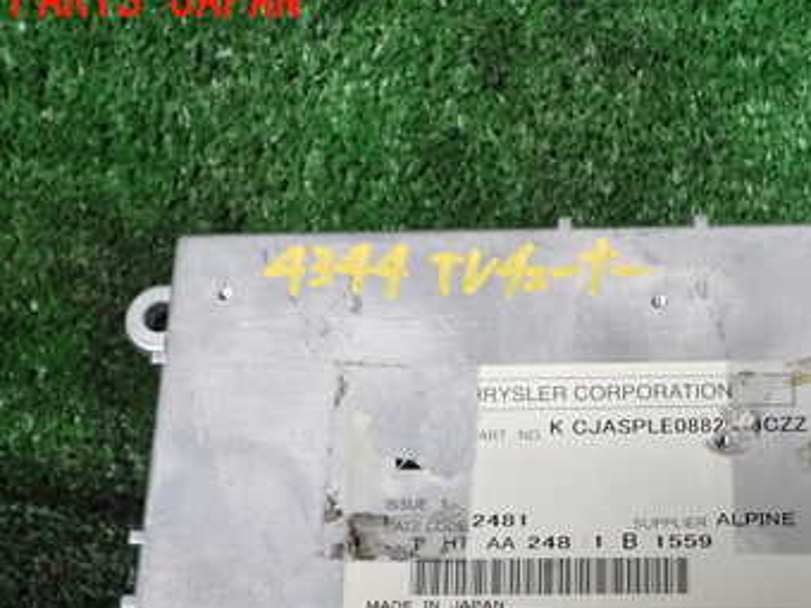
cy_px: 508
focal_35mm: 53
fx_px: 1242
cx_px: 582
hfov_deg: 35.6
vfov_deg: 26.9
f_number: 3.2
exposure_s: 1/100
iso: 100
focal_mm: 5.4
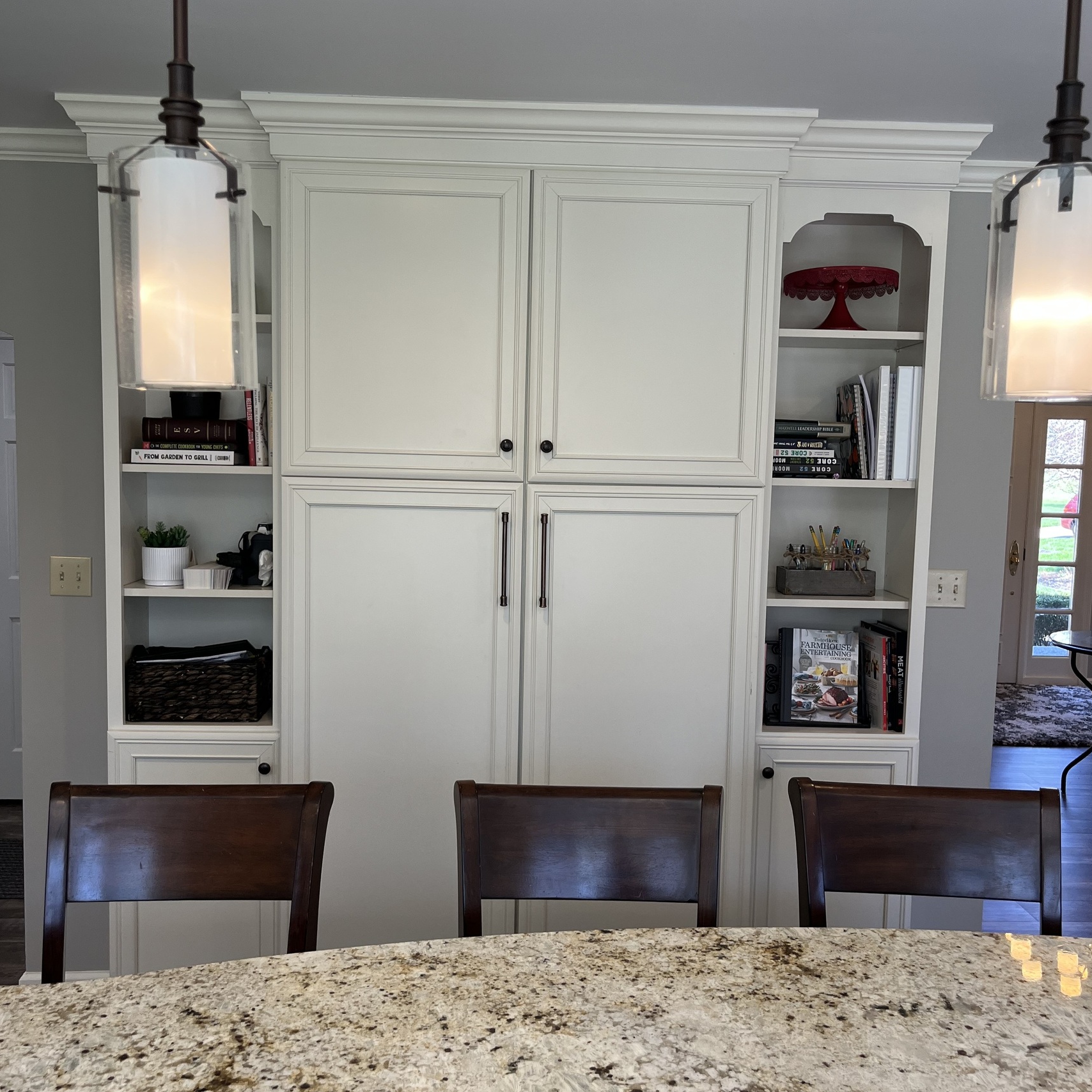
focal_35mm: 31
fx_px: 1106
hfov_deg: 52.5
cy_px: 579
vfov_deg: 52.5
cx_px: 551
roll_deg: +0.2
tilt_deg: -2.4
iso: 80
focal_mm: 5.1
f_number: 1.6
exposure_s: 1/120
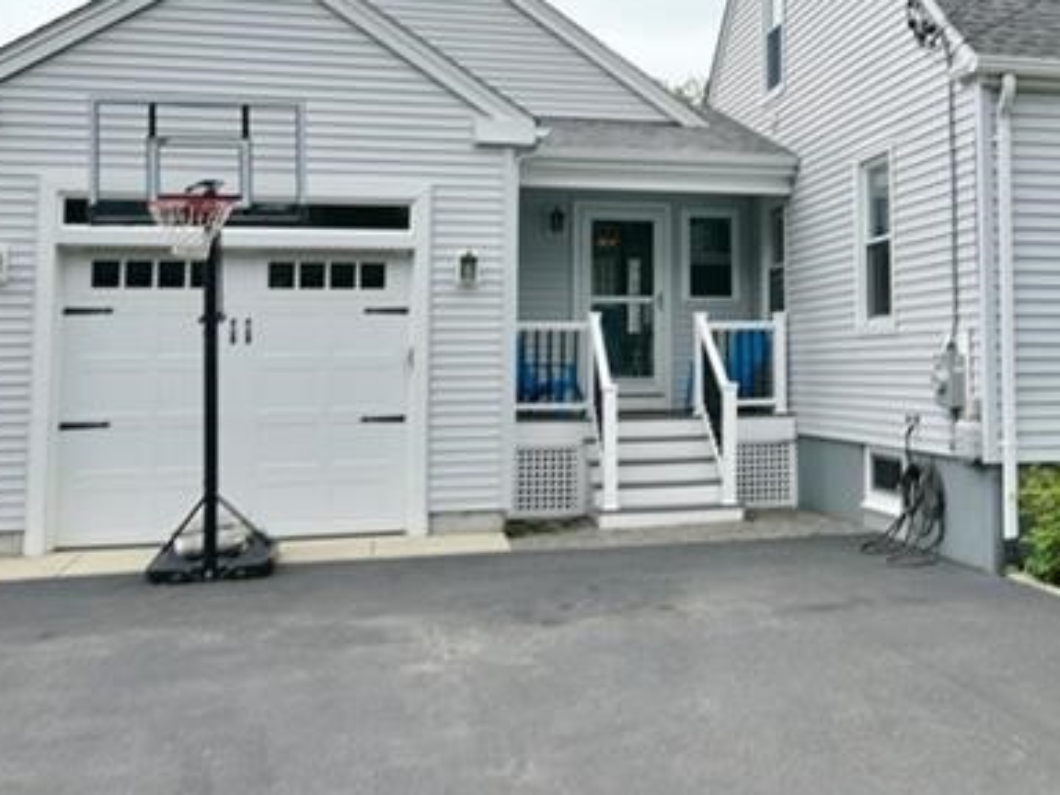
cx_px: 754
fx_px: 1255
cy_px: 217
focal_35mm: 41
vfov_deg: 34.5
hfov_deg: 44.7
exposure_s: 1/400
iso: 400
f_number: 8
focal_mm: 16
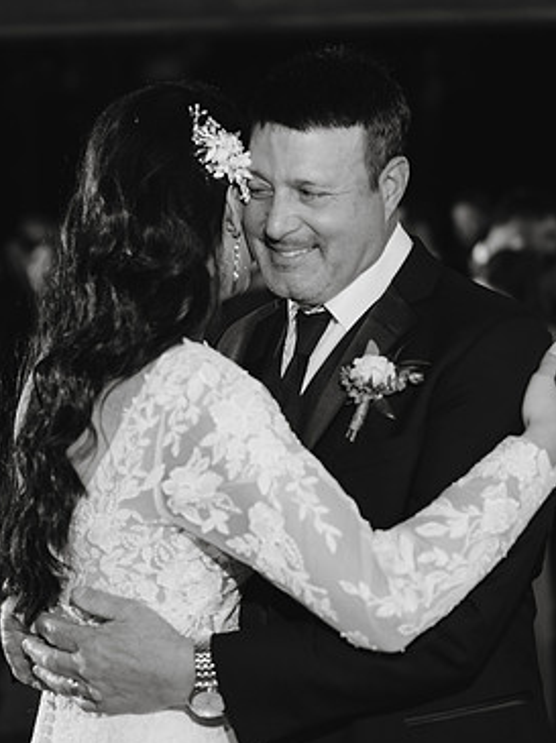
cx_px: 186
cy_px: 366
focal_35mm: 89
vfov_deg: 22.0
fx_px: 1909
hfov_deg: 16.5
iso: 800
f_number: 2
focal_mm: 50
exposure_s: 1/125
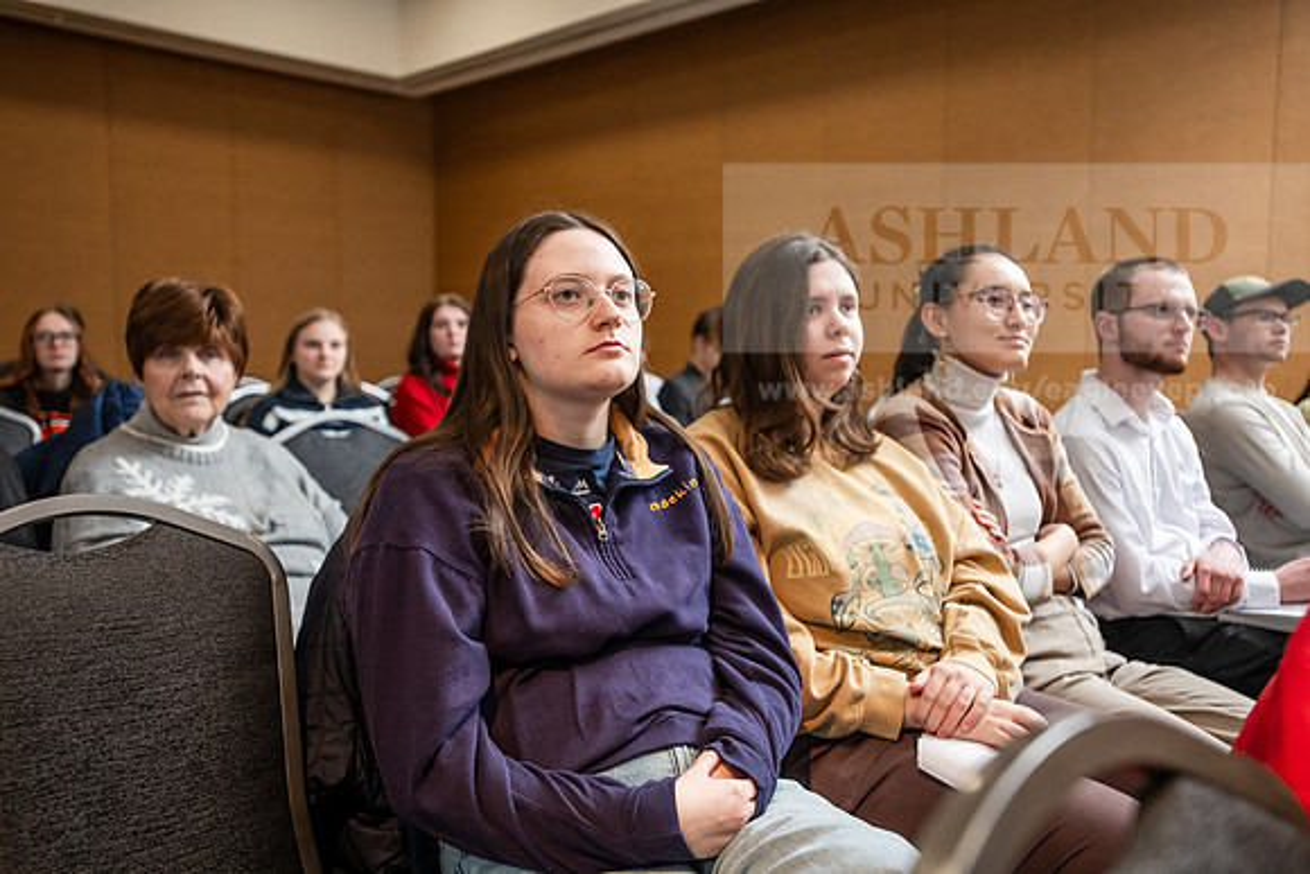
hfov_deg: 58.7
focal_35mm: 32
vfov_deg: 41.1
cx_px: 655
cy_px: 437
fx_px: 1165
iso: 1250
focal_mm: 32
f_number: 3.5
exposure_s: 1/160
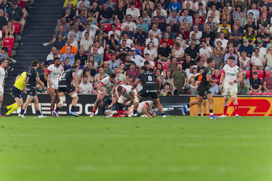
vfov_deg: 3.1
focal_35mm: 450
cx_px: 136
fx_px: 3399
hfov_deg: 4.6
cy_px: 90
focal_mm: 300
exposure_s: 1/1250
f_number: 2.8
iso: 1250
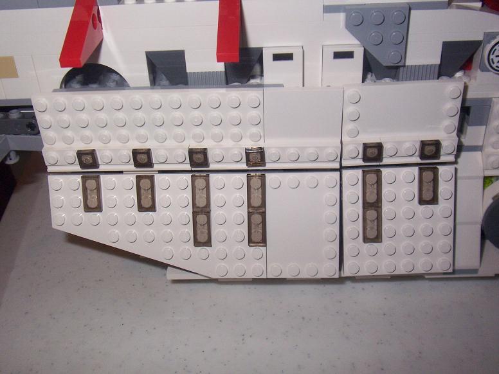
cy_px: 187
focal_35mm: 39
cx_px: 250
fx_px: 562
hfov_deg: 47.9
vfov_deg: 36.8
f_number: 3.9
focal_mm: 6.4
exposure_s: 1/60
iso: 125
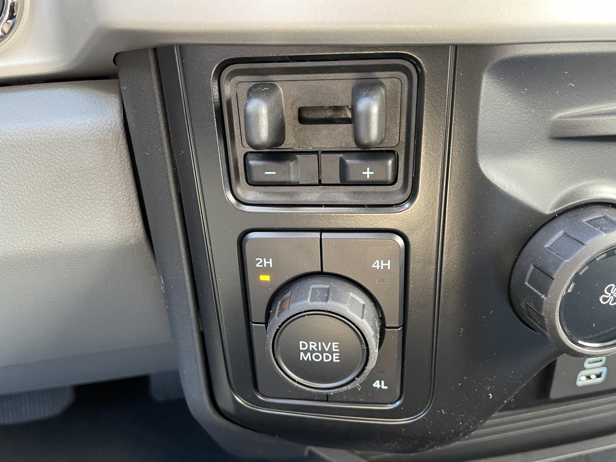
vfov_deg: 53.1
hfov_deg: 67.3
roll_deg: +1.4
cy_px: 231
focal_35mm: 26
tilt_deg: -33.3
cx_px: 308
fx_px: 463
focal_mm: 4.2
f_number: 1.6
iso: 400
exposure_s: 1/60
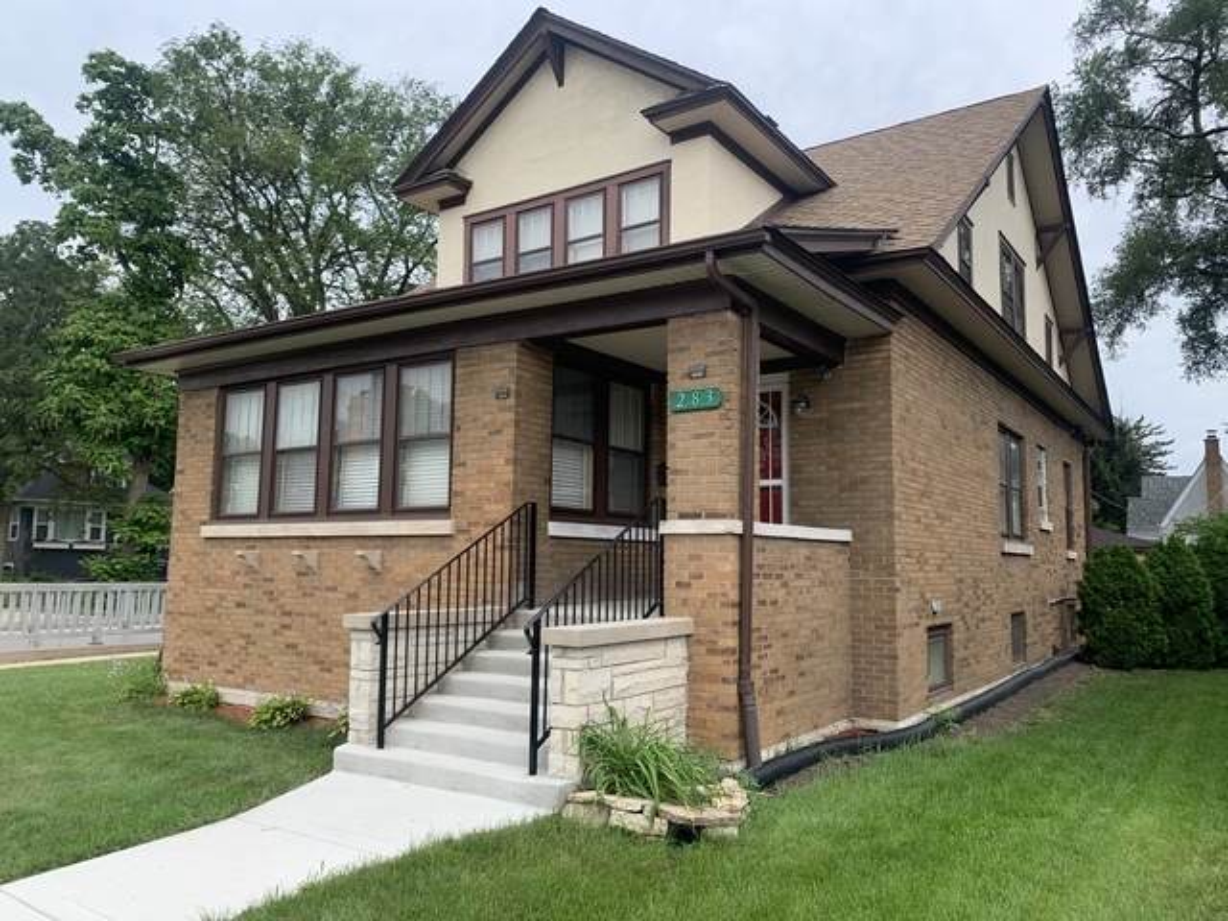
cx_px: 614
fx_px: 922
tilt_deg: +11.4
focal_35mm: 26
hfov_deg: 67.3
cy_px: 460
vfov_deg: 53.1
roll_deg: +1.9
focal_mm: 4.25
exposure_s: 1/789
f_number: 1.8
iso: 25
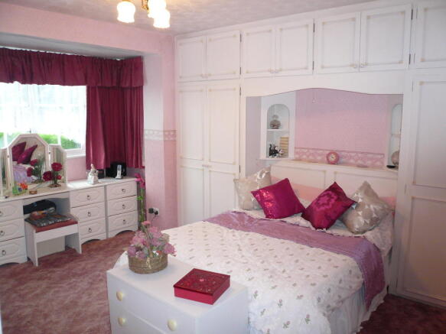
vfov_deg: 49.7
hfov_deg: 63.5
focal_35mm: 28
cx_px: 223
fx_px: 361
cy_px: 167
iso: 200
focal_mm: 4.6
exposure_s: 1/30
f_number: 2.8
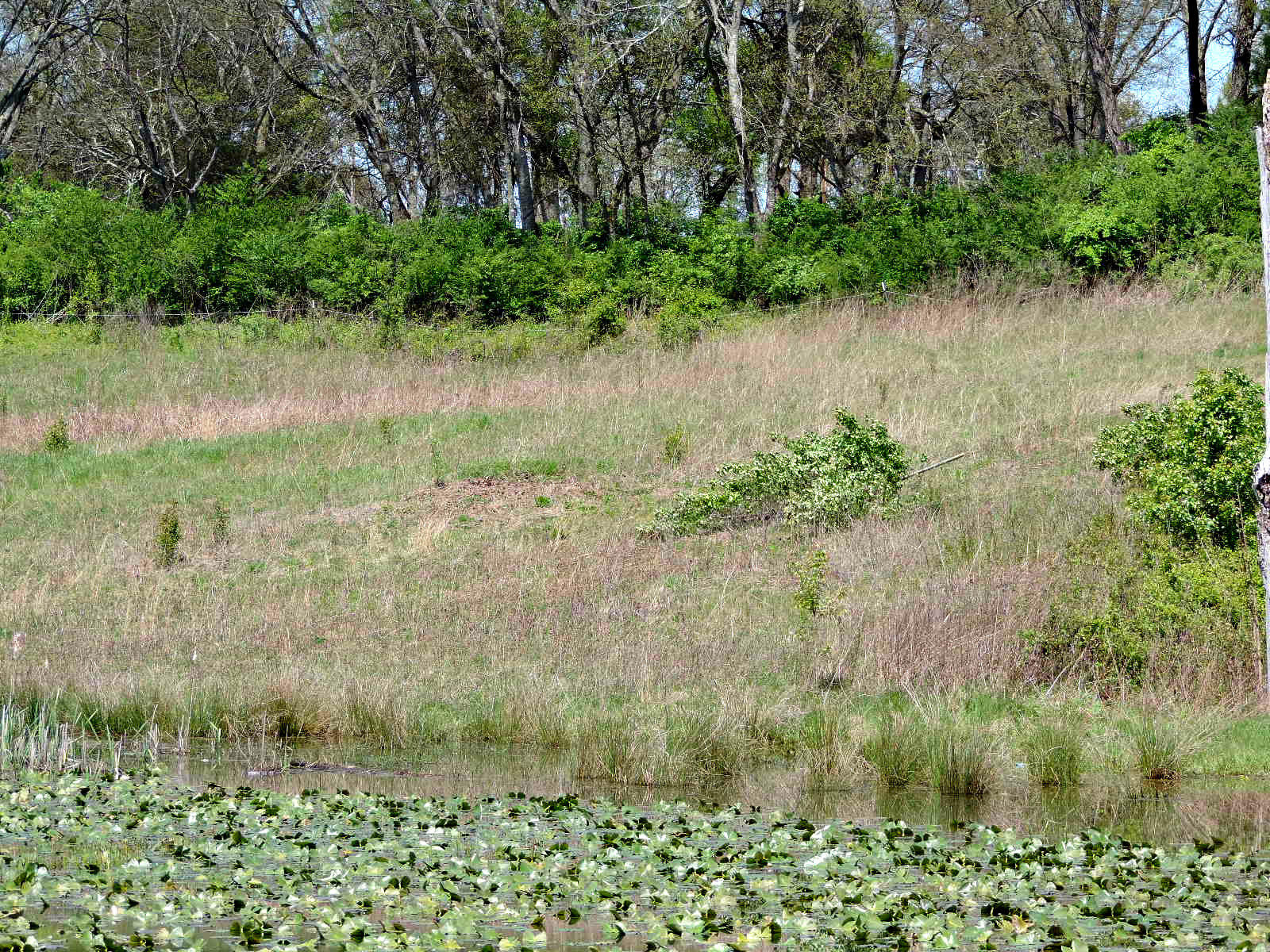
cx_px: 635
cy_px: 476
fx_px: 5687
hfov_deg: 12.7
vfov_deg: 9.6
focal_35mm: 155
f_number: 4.4
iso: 80
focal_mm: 27.6
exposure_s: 1/250
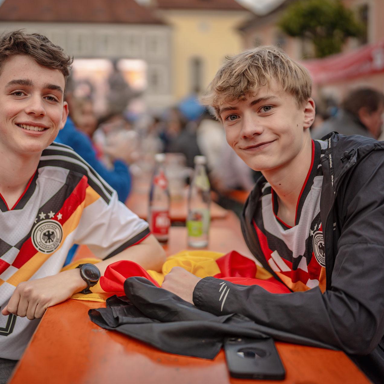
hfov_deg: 37.2
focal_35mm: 45
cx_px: 130
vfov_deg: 37.6
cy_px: 192
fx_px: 565
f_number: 1.2
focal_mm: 35
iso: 125
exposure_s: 1/1250
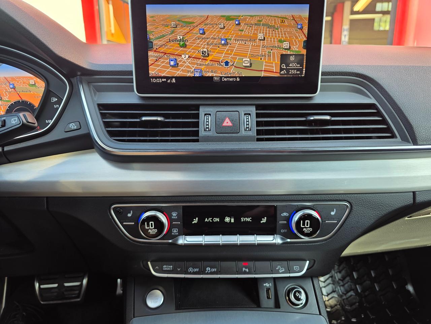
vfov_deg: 58.9
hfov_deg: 73.9
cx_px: 216
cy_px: 162
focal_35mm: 23
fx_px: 286
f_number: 1.7
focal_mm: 6.3
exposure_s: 1/50
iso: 20
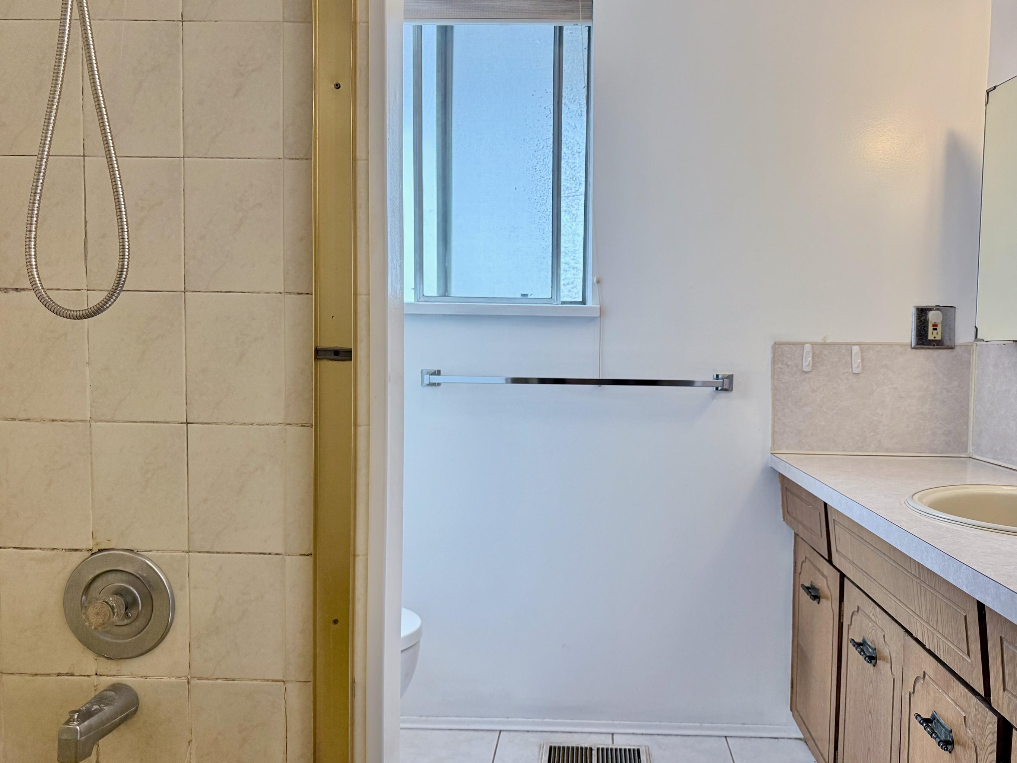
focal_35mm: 27
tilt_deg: -4.0
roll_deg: -1.1
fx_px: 793
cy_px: 408
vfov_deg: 51.3
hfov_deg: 65.1
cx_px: 568
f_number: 1.78
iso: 200
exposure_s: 1/180
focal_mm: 6.76
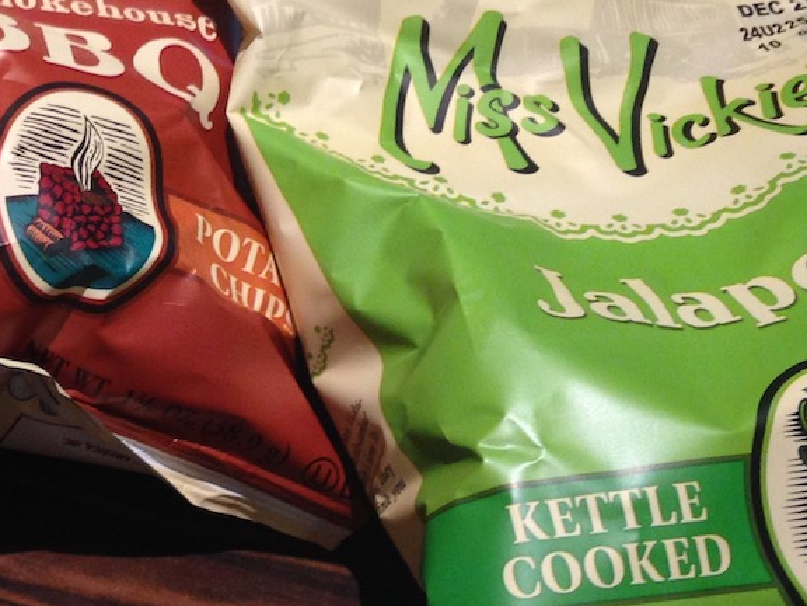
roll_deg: -0.5
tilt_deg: -39.9
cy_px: 242
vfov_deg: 17.2
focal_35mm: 86
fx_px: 2005
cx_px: -7
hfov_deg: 21.9
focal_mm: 4.12
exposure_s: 1/20
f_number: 2.4
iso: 100
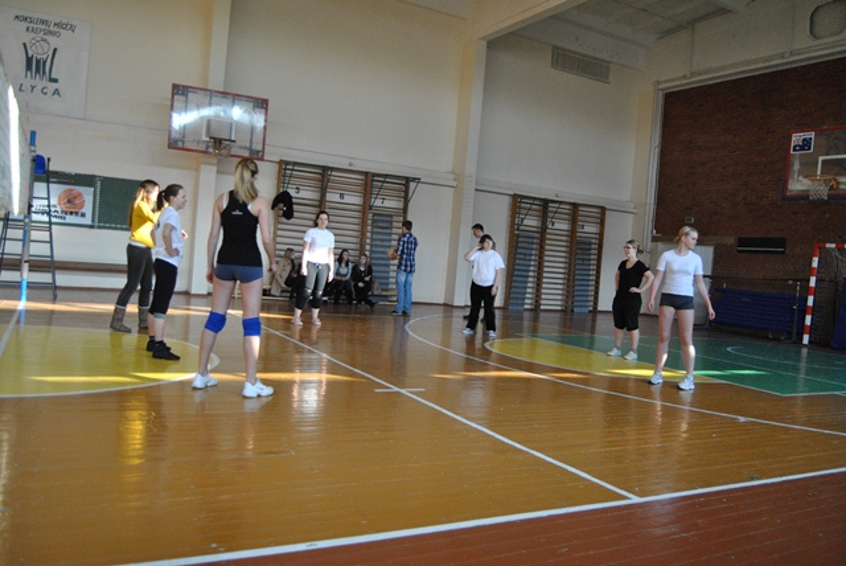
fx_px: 670
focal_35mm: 28
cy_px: 283
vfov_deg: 45.8
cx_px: 423
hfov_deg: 64.5
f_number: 3.5
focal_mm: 19
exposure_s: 1/320
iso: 800
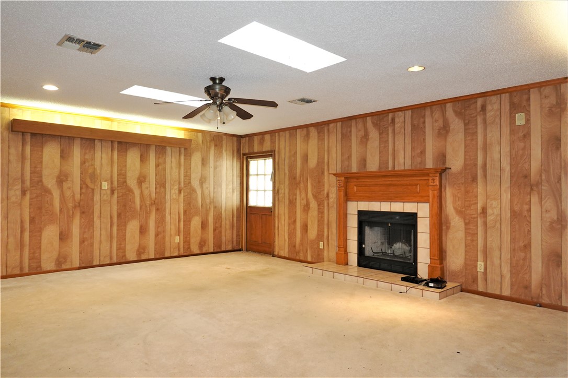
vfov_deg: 53.1
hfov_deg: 73.7
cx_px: 284
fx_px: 379
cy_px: 189
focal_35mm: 24
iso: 400
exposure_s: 1/30
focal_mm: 9
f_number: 2.8
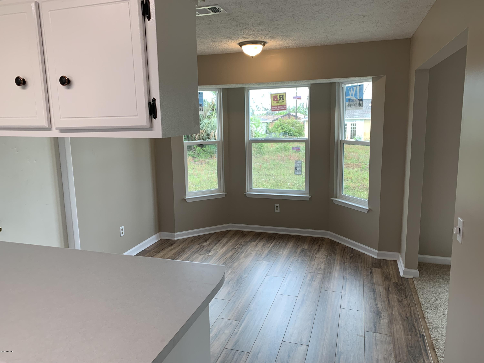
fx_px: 364
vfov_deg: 53.1
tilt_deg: -9.4
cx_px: 242
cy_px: 182
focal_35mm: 26
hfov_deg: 67.3
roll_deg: -0.5
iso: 50
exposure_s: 1/120
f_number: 1.8
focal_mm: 4.25
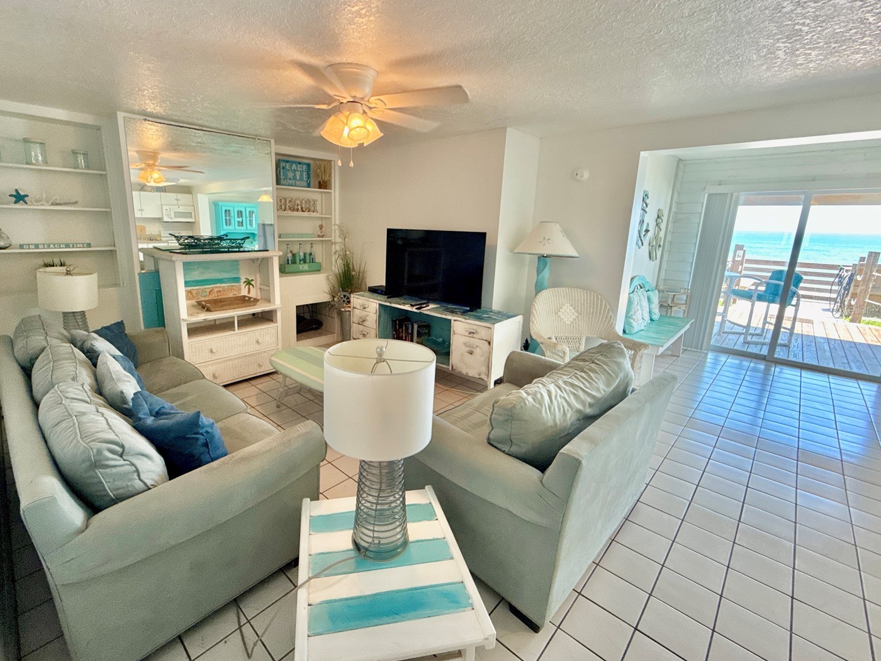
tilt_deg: -11.6
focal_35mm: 16
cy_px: 308
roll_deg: -1.9
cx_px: 393
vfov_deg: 78.0
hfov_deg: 94.1
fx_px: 407
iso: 200
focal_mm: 2.22
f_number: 2.2
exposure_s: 1/120
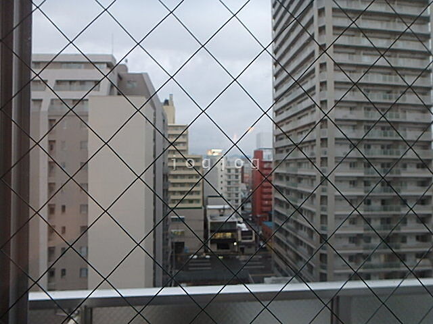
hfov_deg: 79.0
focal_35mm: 21
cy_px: 162
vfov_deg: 63.4
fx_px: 263
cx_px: 216
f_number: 3.5
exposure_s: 1/30
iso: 250
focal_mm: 3.7
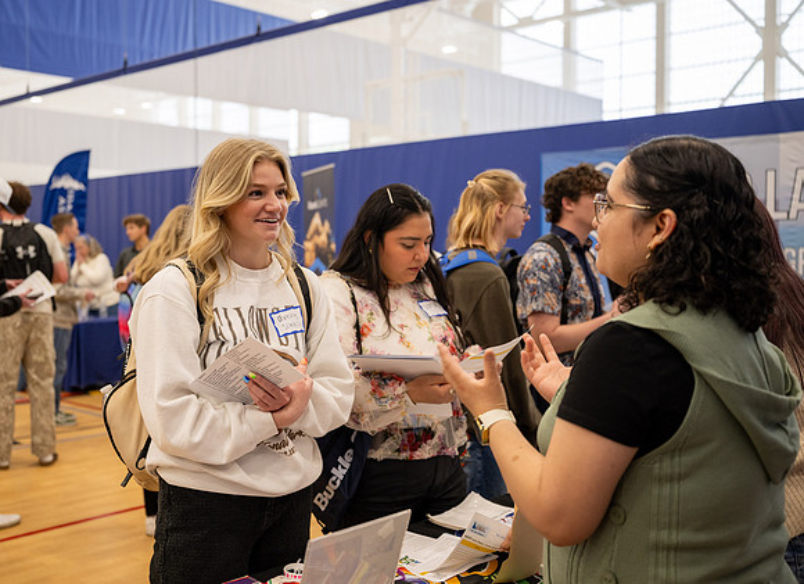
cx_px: 353
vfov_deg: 36.8
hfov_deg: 49.2
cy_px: 283
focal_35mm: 38
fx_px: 876
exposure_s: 1/125
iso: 500
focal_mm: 35
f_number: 2.8
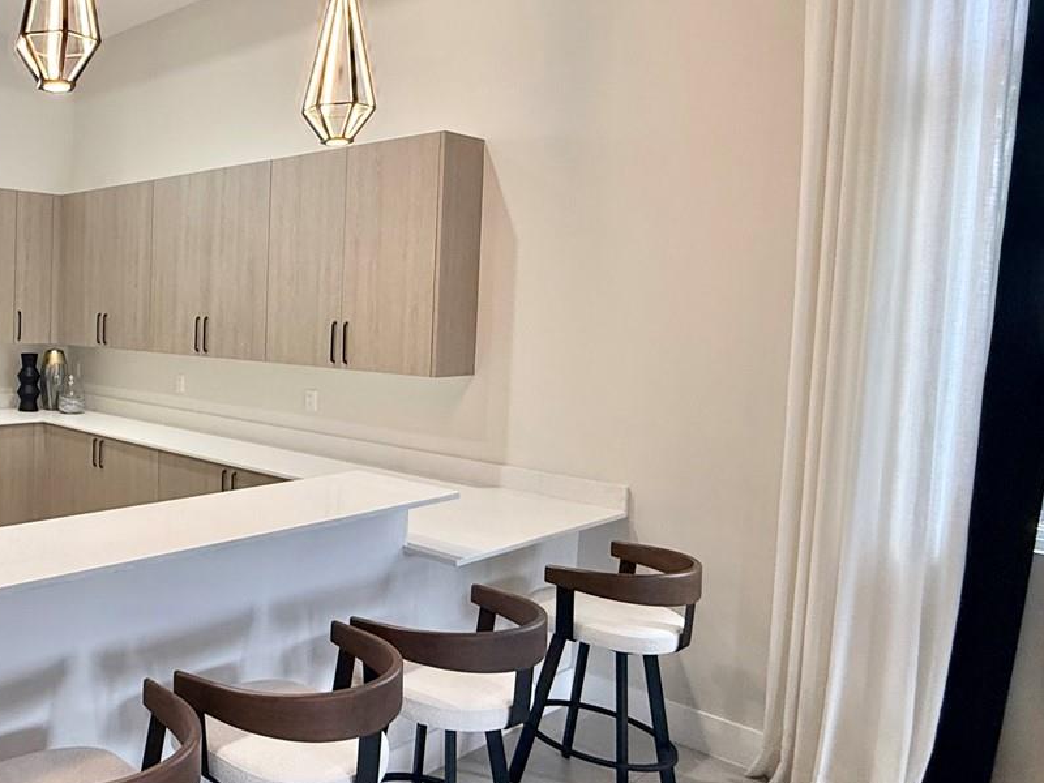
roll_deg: -1.5
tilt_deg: -2.4
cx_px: 64
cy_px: 343
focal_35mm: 28
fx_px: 844
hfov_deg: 53.6
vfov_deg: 49.6
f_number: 2.2
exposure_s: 1/120
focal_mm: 2.22
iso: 200
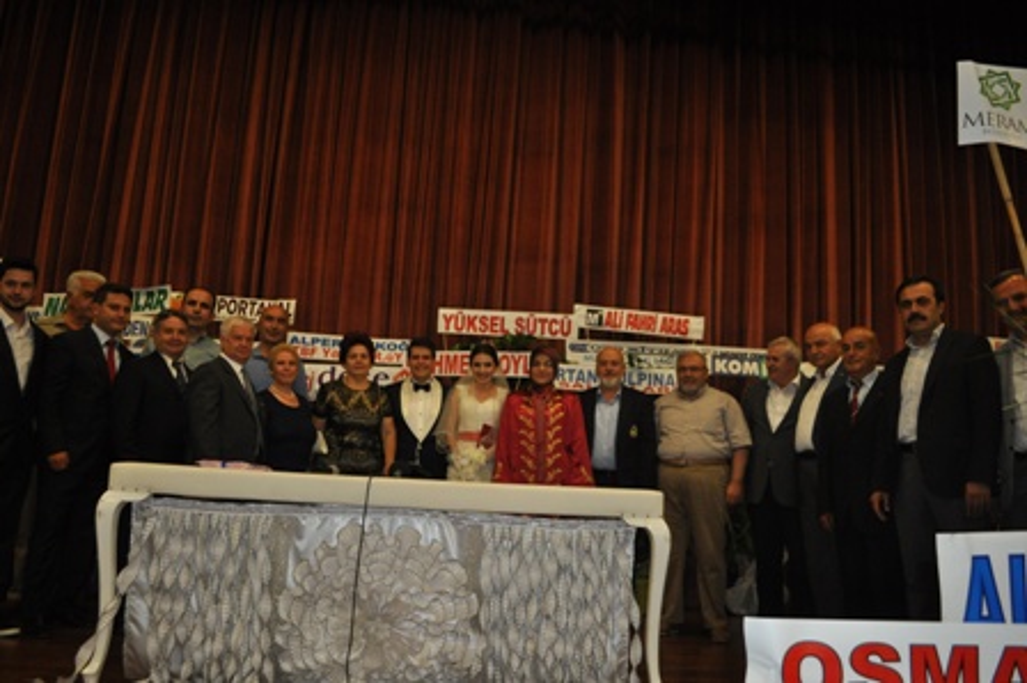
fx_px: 770
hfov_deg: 67.4
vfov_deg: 47.9
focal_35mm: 27
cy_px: 342
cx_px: 514
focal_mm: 18
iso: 800
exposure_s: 1/60
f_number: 3.5
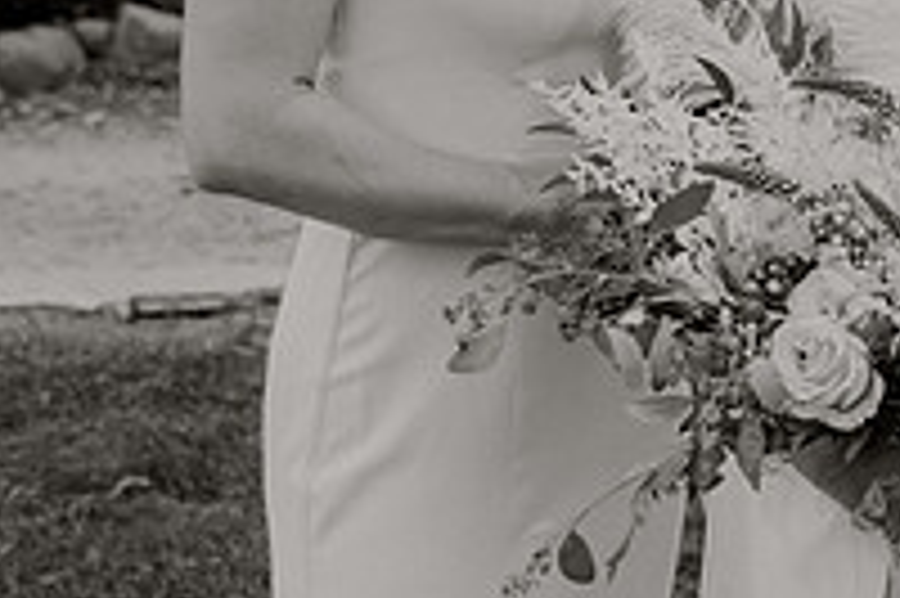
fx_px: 3097
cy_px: -7
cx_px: 1125
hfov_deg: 15.8
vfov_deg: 10.9
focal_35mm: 124
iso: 250
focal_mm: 38
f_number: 2.8
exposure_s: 1/200
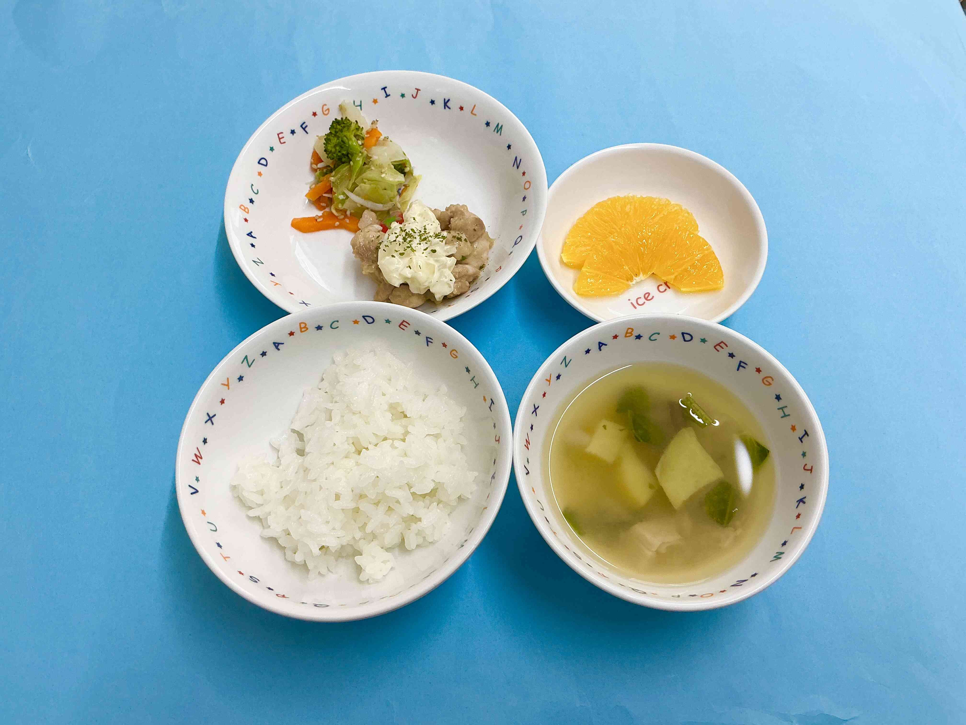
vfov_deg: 48.2
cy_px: 362
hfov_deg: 61.7
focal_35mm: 29
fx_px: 809
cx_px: 483
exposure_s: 1/120
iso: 40
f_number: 1.8
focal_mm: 3
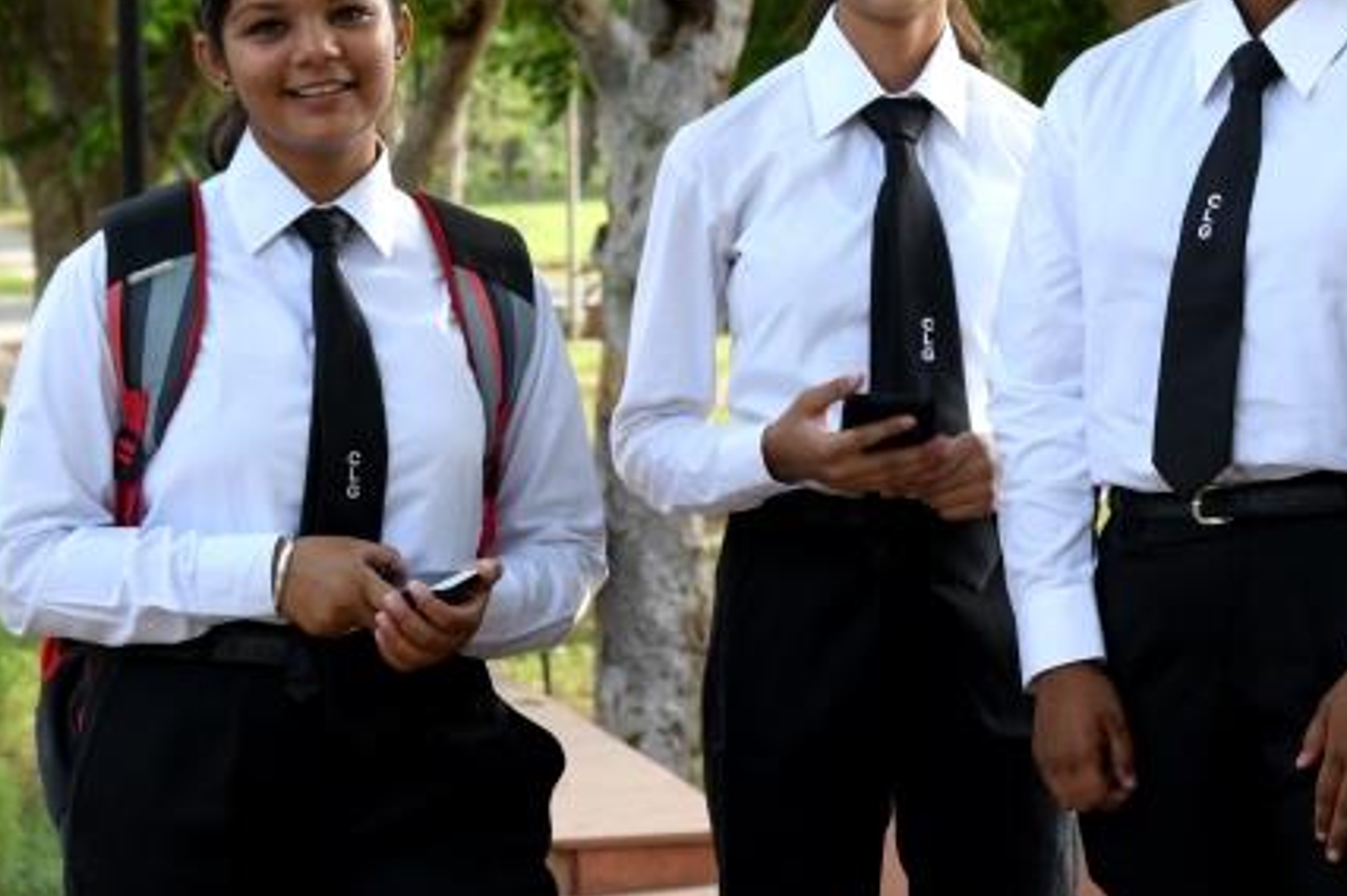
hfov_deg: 15.3
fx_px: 4935
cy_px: 396
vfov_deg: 10.4
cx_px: 1284
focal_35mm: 132
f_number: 6.3
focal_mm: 55
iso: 200
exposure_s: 1/125
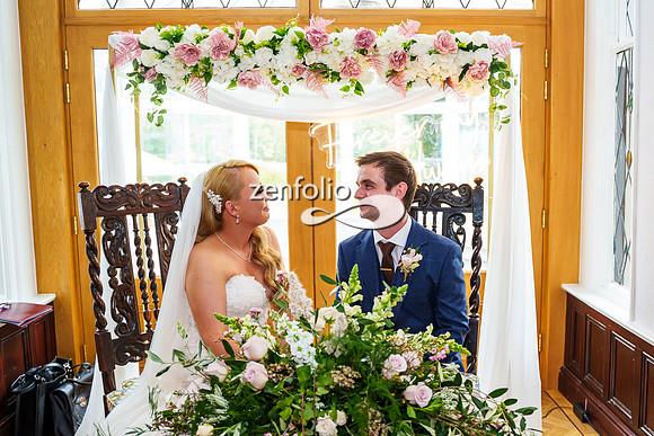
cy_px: 228
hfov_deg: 56.8
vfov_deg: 39.9
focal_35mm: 33
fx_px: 602
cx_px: 379
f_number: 3.5
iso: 800
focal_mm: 28
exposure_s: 1/250
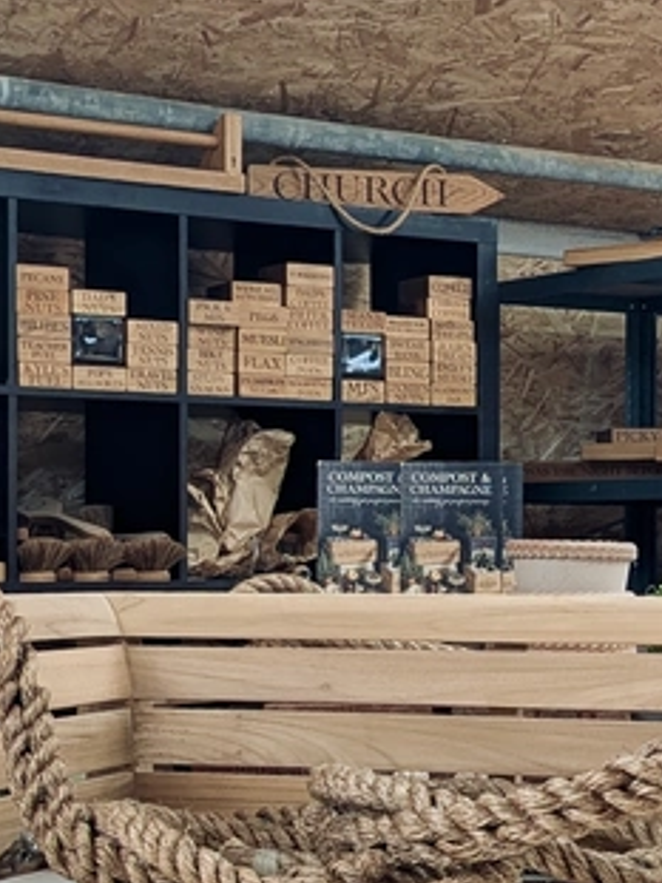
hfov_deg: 21.6
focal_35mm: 68
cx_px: 335
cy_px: 806
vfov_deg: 27.5
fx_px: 1735
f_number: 1.85
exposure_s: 1/128
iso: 27
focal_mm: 6.81
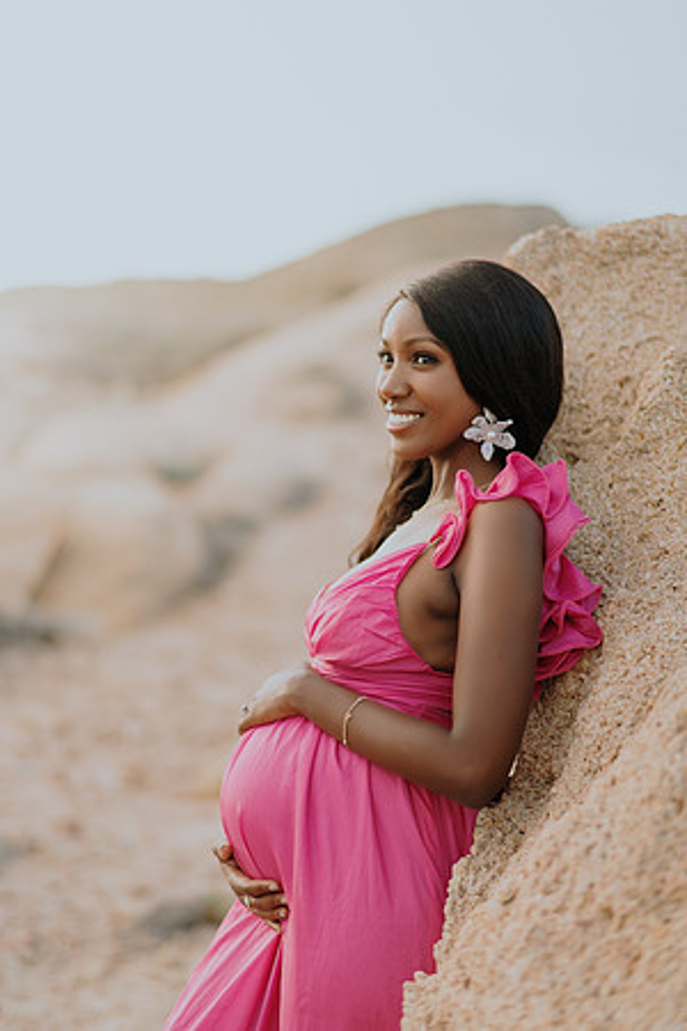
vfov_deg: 34.5
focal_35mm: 58
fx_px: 1660
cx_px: 344
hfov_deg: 23.4
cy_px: 516
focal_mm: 58
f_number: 1.4
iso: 50
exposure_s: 1/2000
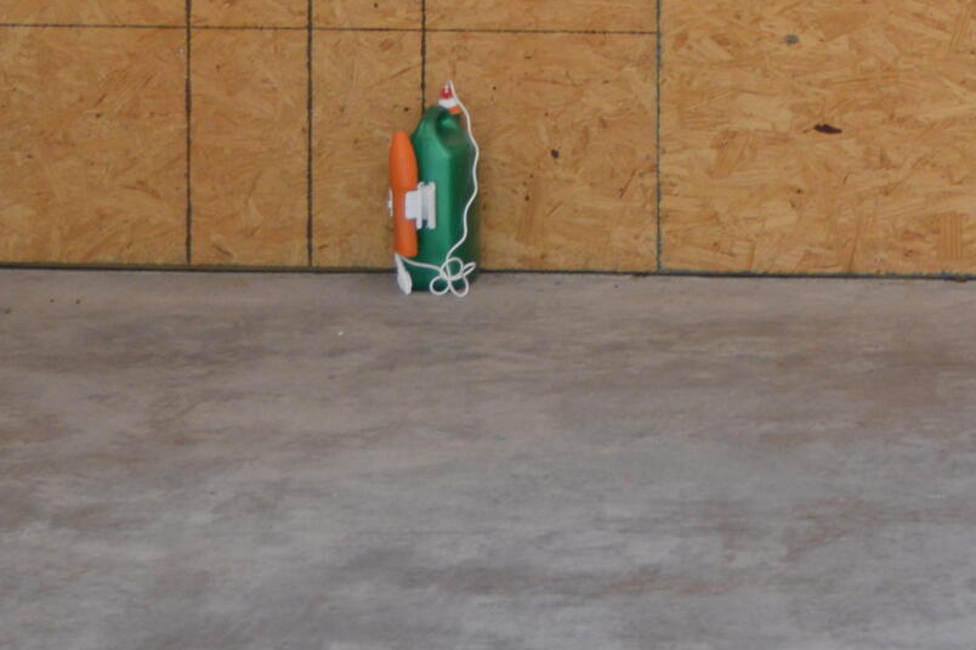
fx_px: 4850
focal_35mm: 179
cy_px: -487
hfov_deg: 11.3
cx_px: 1131
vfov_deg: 7.5
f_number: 5
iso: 400
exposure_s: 1/100
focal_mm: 32
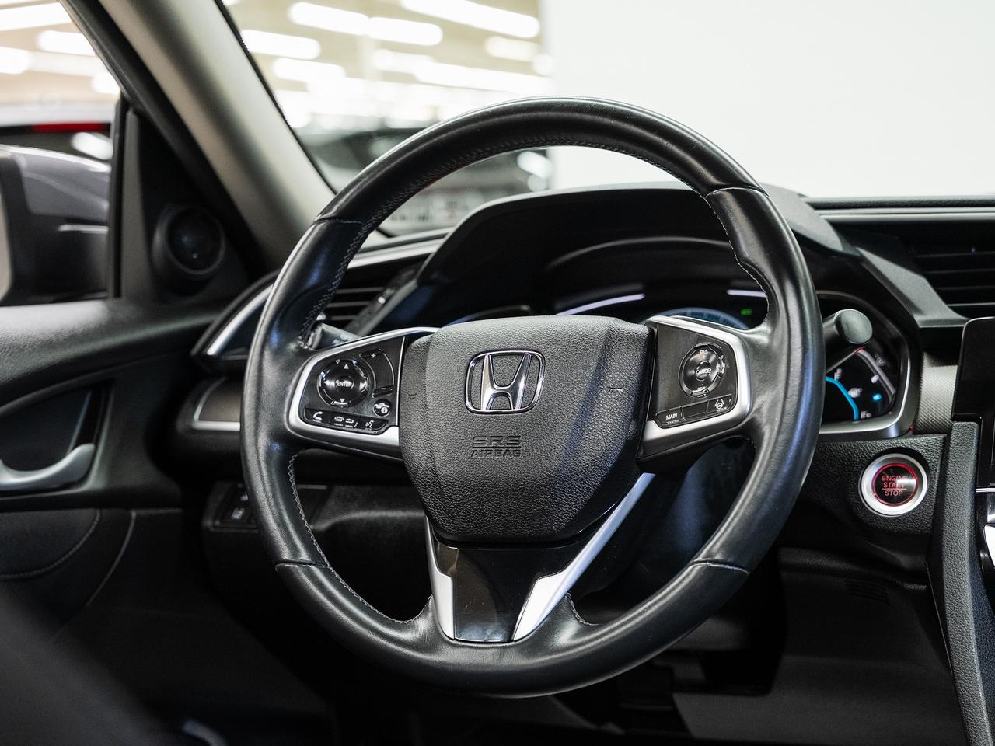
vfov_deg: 25.5
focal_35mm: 57
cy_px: 425
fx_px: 1648
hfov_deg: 33.6
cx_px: 504
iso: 1000
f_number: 4
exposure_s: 1/40
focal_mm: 45.7
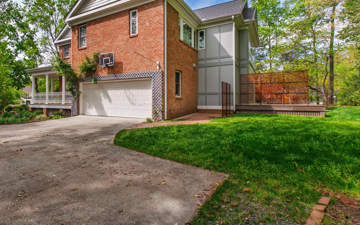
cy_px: 93
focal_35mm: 19
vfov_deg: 61.8
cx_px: 149
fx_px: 186
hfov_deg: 87.2
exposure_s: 1/80
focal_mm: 10
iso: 100
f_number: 8
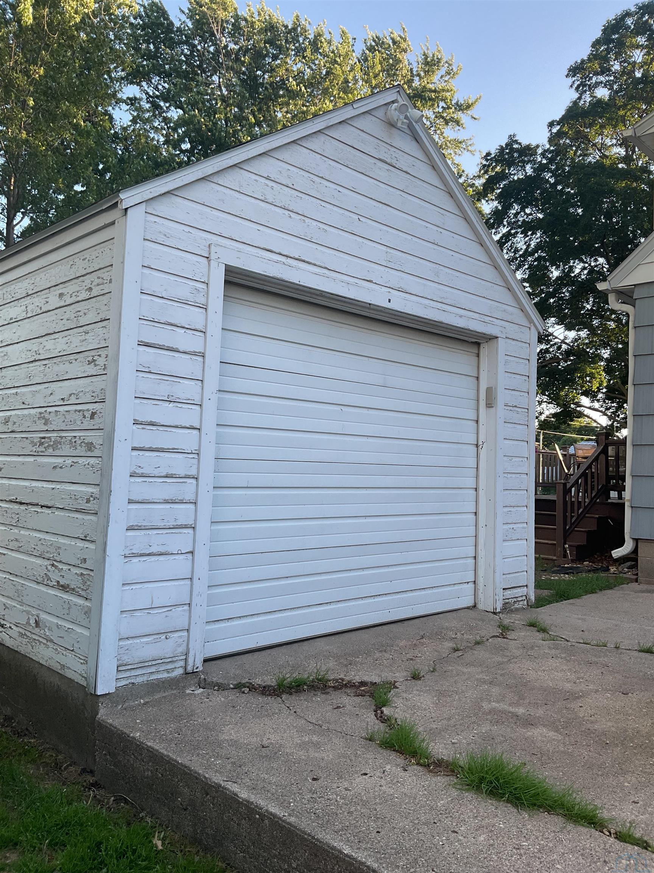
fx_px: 731
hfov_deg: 48.2
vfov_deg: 61.7
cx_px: 327
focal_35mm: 29
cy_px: 436
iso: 16
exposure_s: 1/186
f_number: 1.8
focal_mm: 3
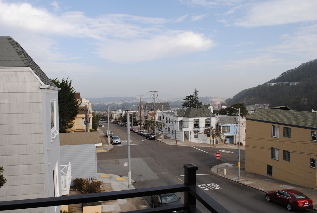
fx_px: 238
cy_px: 106
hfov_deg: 67.3
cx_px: 158
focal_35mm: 27
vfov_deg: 48.1
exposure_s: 1/250
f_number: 7.1
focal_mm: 18
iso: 100
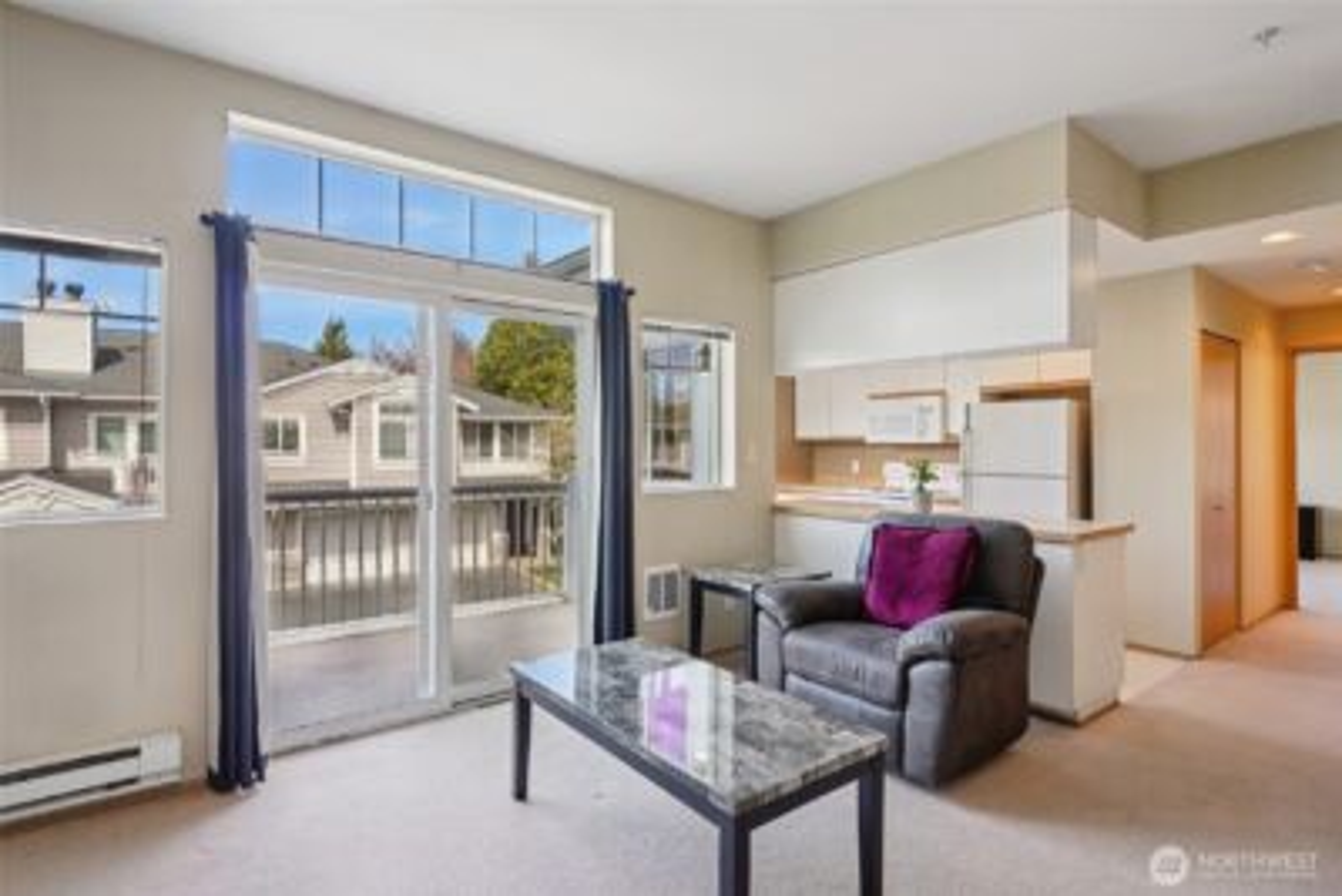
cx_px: 671
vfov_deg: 70.5
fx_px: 634
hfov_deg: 93.3
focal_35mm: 17
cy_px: 448
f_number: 8
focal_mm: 17
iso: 400
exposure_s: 1/45
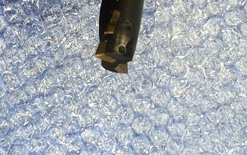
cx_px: 129
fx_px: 283
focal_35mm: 42
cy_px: 42
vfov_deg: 30.2
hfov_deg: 47.2
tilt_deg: -75.1
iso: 64
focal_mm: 4.15
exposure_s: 1/33
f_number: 2.2
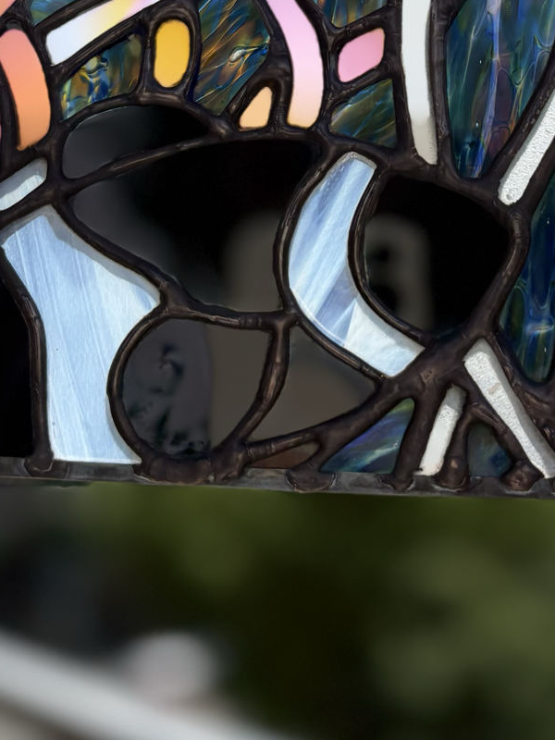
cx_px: 349
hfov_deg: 22.5
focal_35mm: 65
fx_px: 1390
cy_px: -9
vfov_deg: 28.0
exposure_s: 1/3831
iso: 50
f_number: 1.6
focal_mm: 5.96
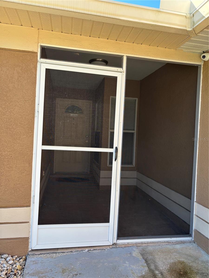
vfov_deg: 67.3
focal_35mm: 26
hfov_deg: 53.1
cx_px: 104
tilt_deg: -1.7
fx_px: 209
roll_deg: -2.1
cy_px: 139
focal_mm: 5.96
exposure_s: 1/547
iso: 50
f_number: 1.6
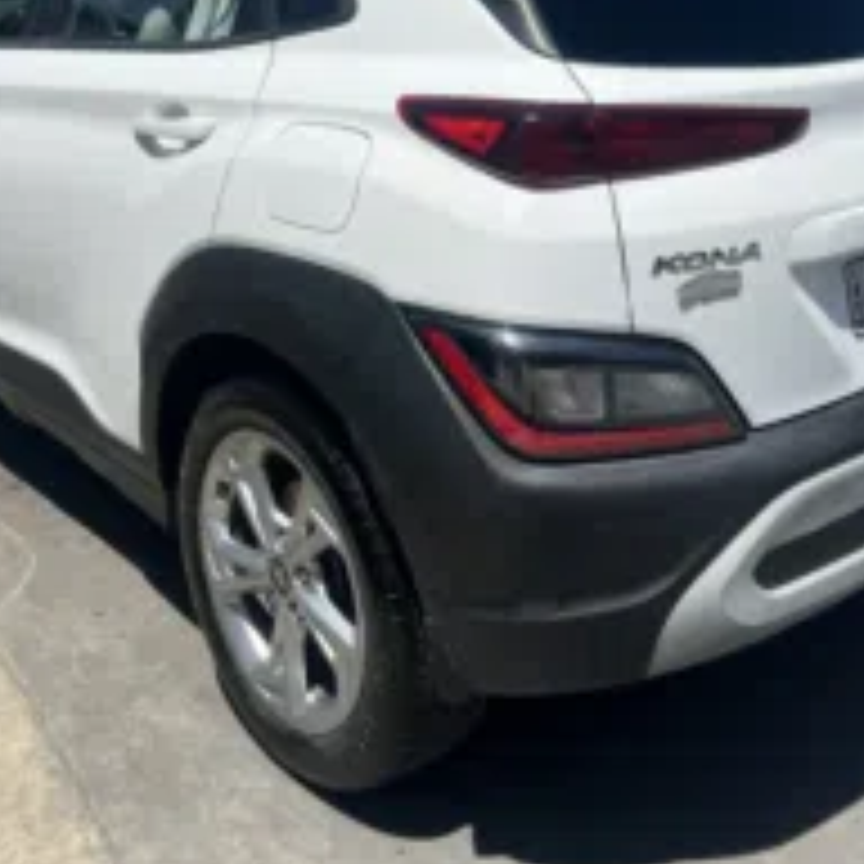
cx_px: 441
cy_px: 14
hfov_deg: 35.4
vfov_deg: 32.7
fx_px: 1355
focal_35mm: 48
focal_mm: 5.7
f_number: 1.5
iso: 50
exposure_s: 1/6993
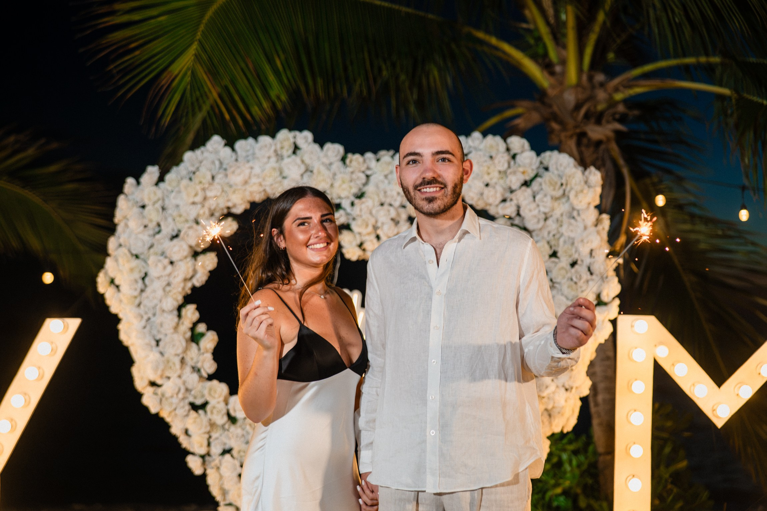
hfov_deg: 39.6
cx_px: 384
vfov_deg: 27.0
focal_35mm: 50
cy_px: 256
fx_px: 1065
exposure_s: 1/200
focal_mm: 50
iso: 2000
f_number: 2.2
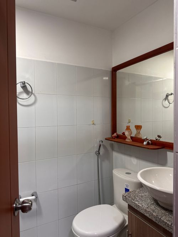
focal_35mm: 24
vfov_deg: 71.6
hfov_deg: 56.8
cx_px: 89
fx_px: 165
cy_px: 118
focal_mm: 6.86
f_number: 1.78
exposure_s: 1/60
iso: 160
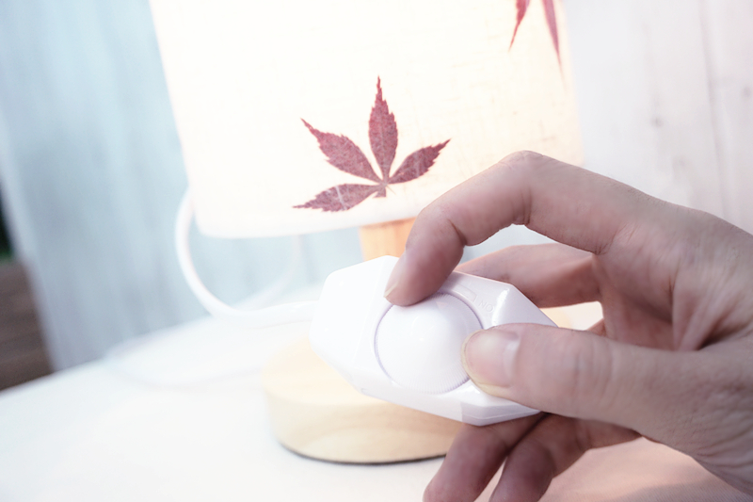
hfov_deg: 51.3
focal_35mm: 38
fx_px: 784
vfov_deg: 35.5
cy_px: 251
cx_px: 376
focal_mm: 25
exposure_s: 1/60
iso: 160
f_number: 4.5
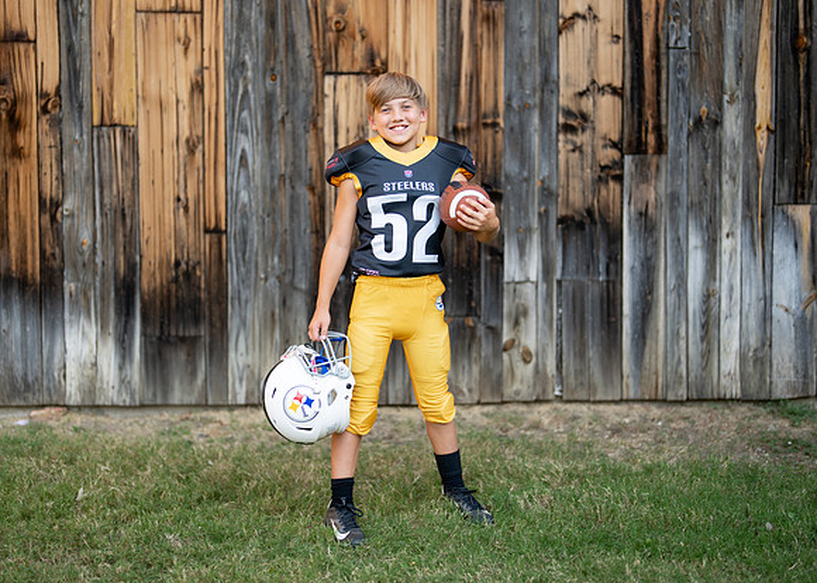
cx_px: 408
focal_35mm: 52
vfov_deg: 27.0
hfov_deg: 37.2
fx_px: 1215
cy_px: 292
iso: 100
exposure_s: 1/1600
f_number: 1.2
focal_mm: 50
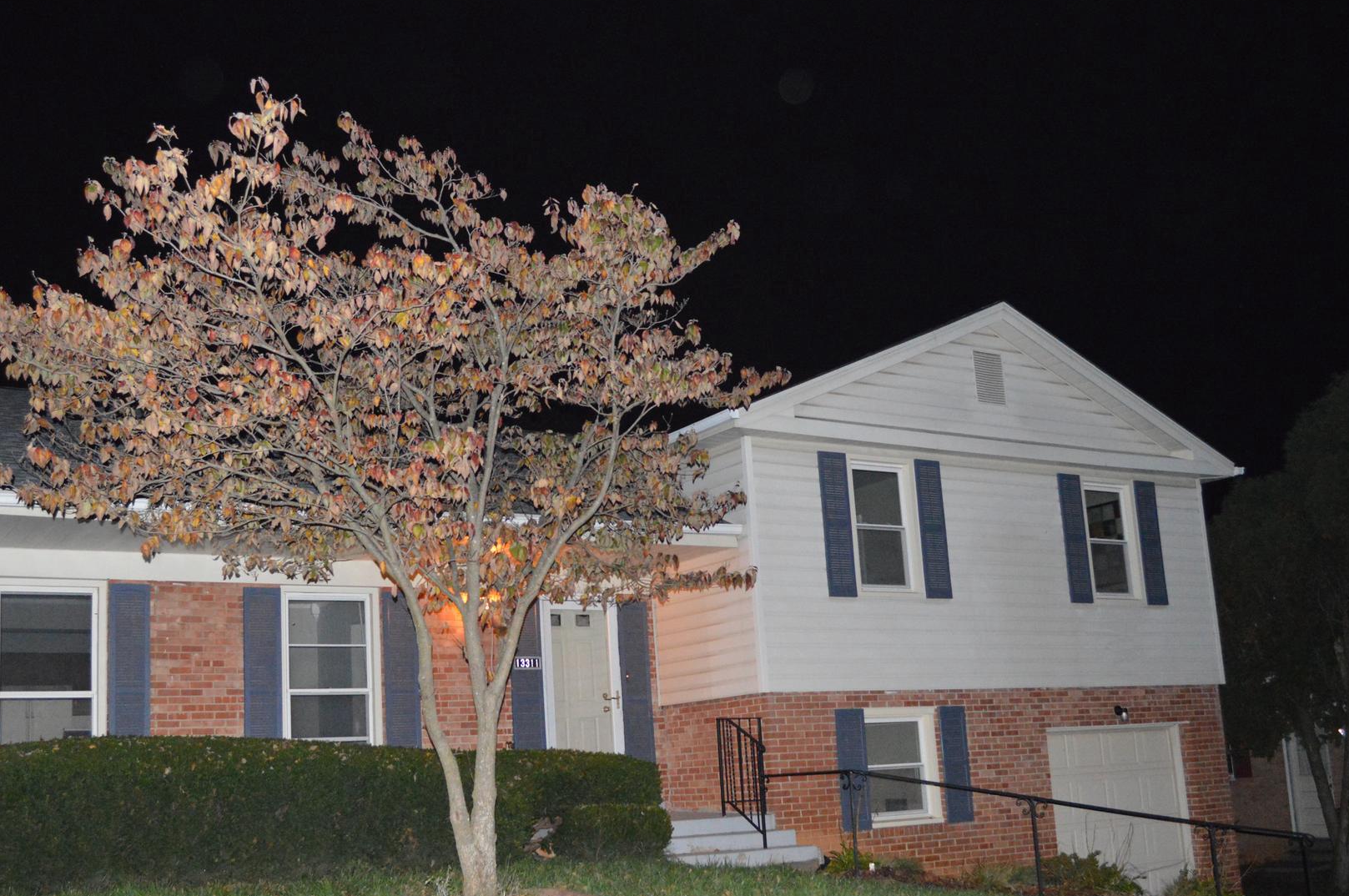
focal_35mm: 38
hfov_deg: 50.6
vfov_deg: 34.9
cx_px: 600
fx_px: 1422
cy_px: 488
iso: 3200
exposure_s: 1/60
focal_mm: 20
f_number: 3.8
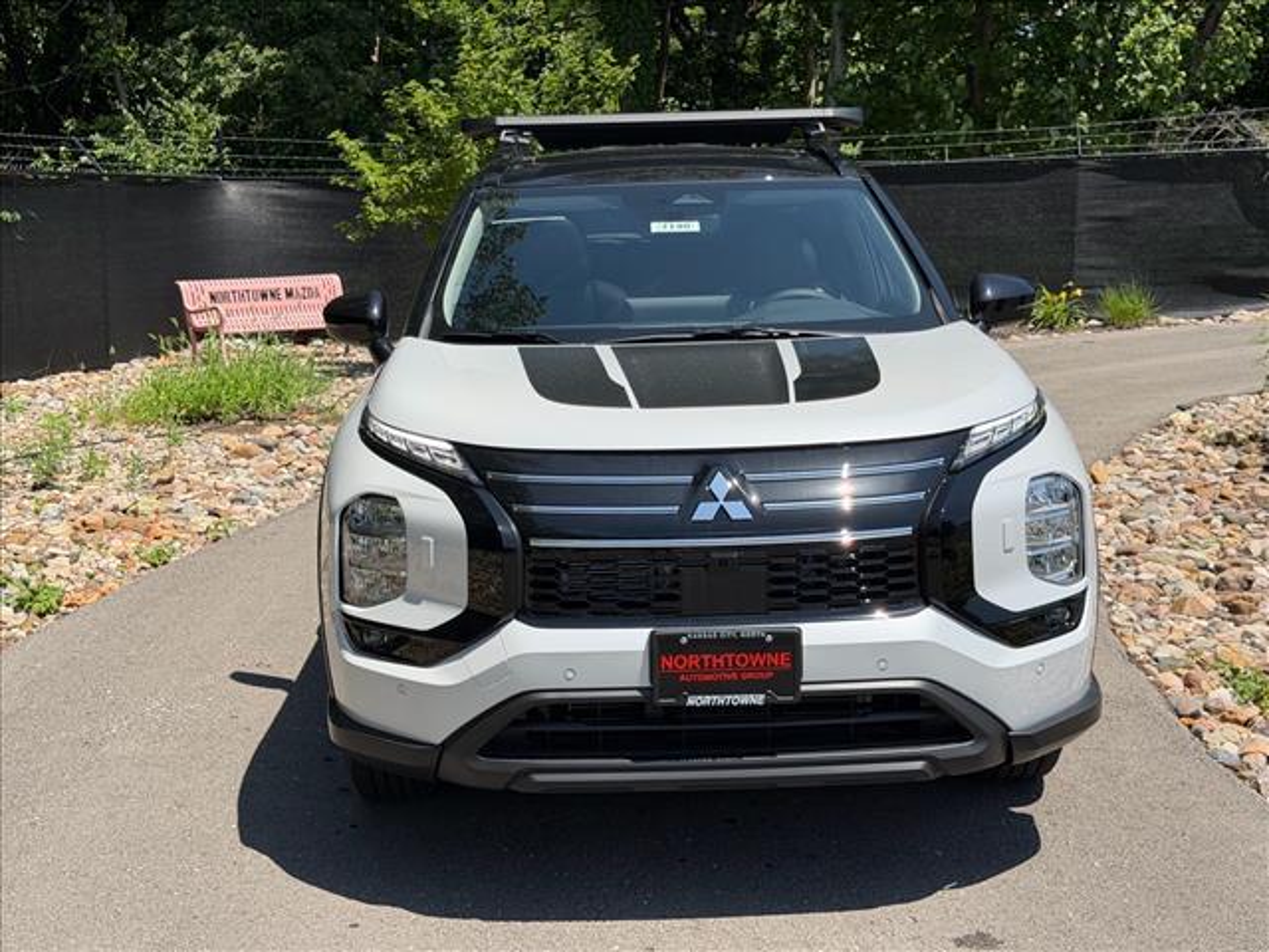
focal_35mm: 48
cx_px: 634
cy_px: 476
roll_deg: -0.7
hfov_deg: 39.7
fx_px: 1760
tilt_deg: -7.6
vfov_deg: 30.3
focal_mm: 6.76
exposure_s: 1/5587
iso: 80
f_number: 1.78
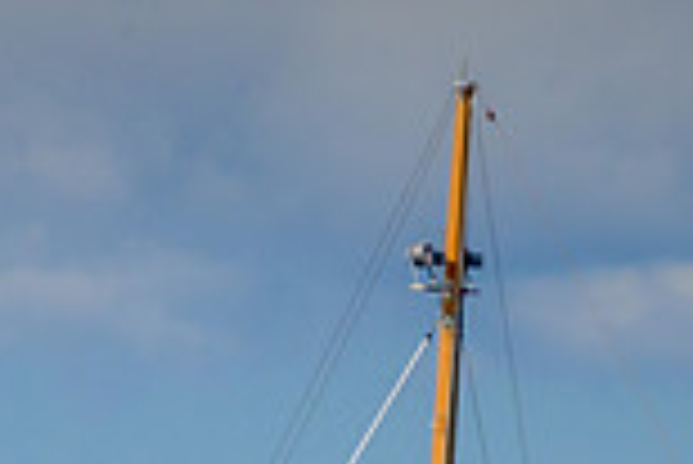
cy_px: 795
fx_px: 51811
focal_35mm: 2689
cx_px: 274
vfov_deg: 0.5
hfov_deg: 0.8
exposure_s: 1/1000
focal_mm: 700
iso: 800
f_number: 11
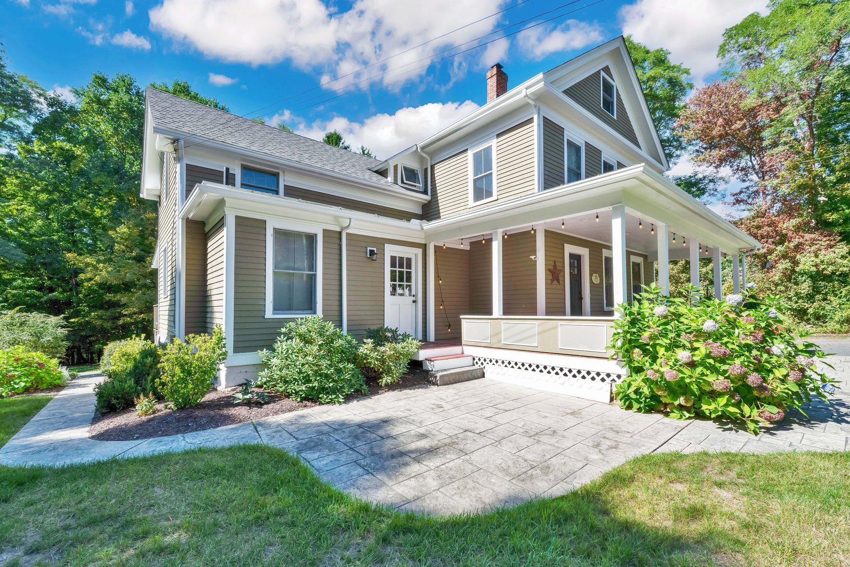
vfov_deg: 77.3
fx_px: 354
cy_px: 291
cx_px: 444
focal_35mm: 15
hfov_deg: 100.3
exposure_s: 1/800
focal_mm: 14
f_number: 10
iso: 800
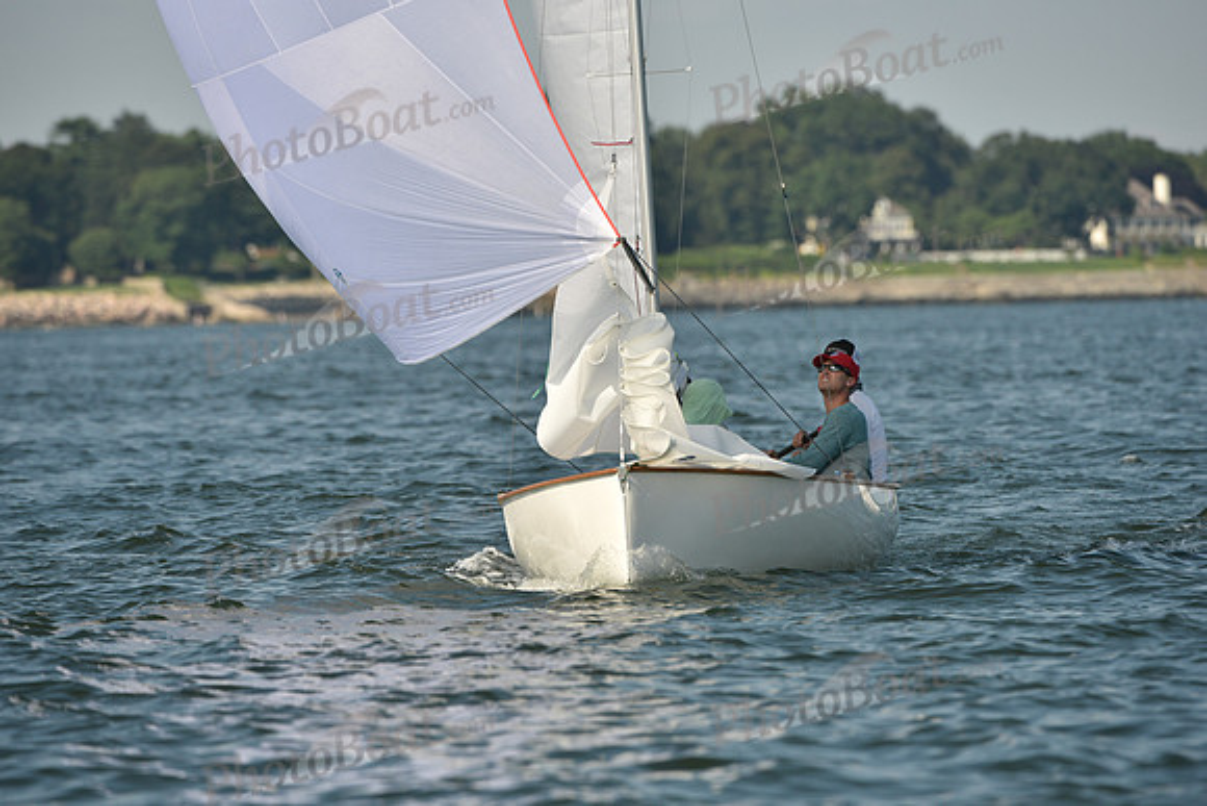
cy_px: 403
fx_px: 13414
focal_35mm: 400
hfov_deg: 5.2
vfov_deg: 3.4
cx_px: 604
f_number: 7.1
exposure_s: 1/1250
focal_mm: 400
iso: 250
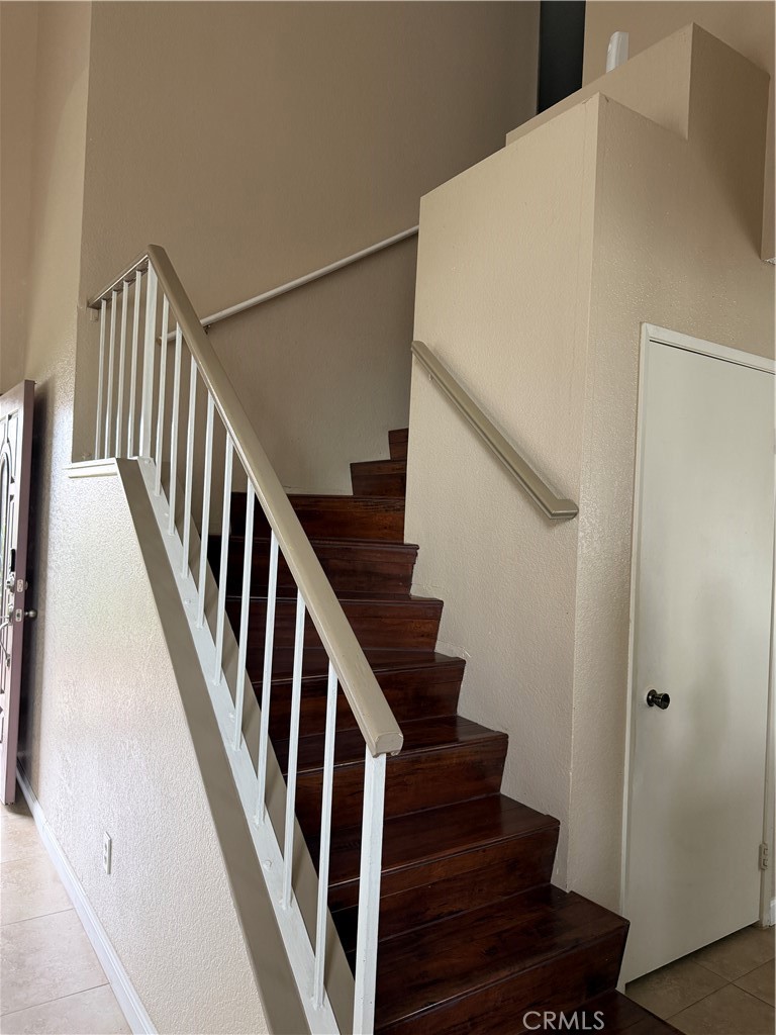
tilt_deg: +0.5
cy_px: 518
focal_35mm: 24
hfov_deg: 56.8
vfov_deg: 71.6
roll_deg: -2.1
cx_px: 388
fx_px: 717
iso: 200
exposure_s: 1/60
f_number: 1.78
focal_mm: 6.76
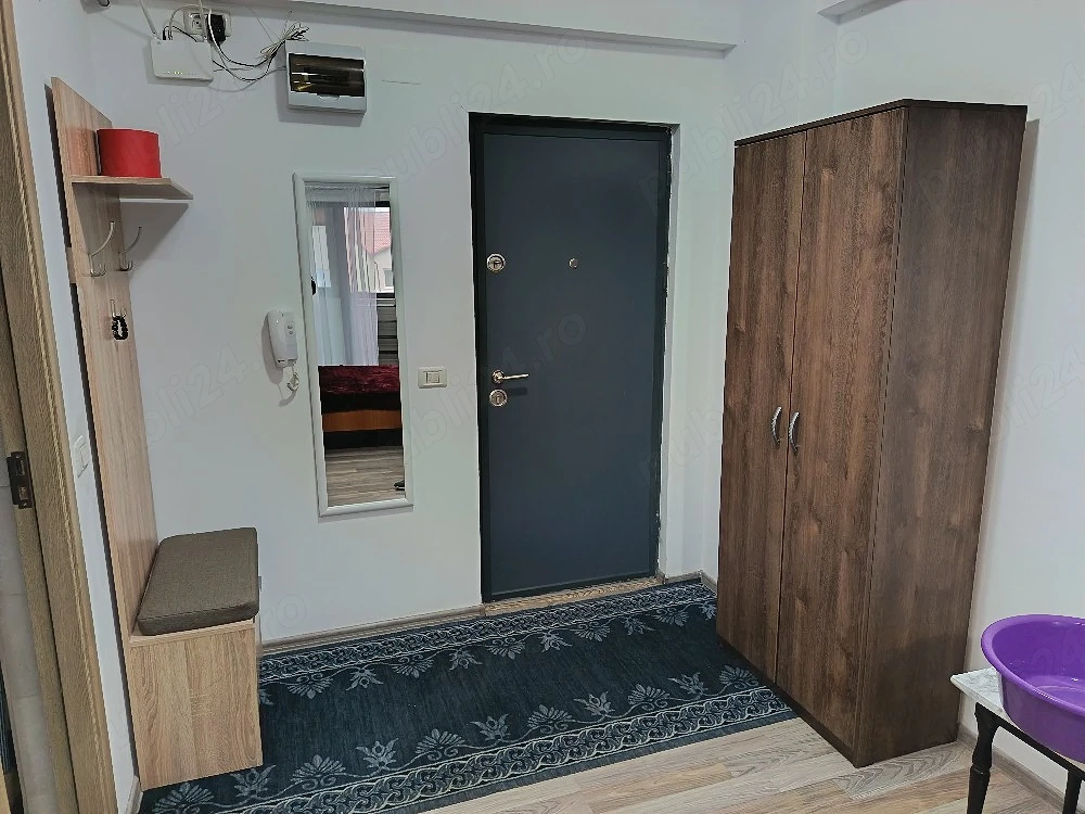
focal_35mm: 24
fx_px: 752
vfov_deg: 56.8
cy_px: 407
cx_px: 542
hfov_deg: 71.6
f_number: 1.75
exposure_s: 1/33.3
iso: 2569
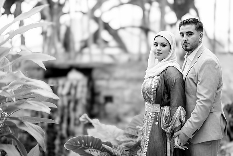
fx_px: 550
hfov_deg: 23.9
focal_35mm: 85
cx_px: 116
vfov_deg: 16.1
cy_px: 78
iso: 100
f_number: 1.4
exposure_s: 1/400
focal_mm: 85
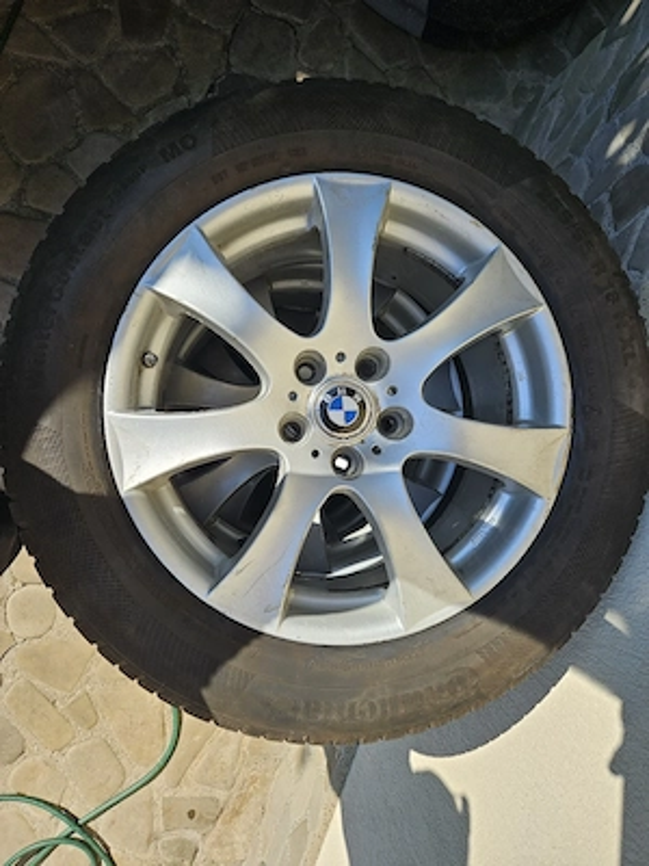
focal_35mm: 23
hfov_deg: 58.9
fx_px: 575
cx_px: 324
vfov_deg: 73.9
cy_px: 433
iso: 25
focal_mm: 5.4
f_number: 1.8
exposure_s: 1/1429
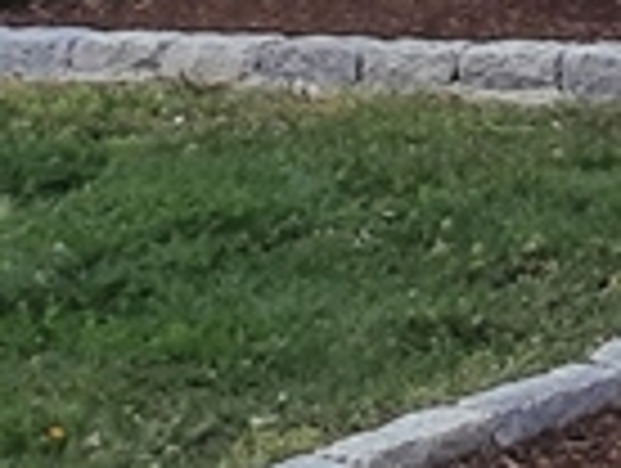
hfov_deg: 8.7
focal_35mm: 185
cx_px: 1926
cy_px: -1022
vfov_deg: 7.1
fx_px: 3325
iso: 32
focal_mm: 4.6
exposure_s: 1/1225
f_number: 2
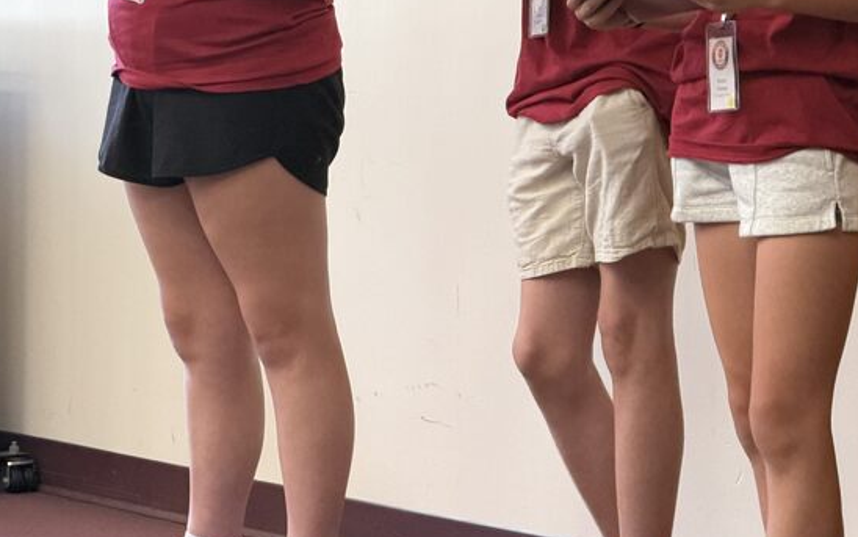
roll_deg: +0.4
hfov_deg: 10.5
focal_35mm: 198
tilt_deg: -0.9
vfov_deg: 6.6
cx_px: 747
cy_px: 8
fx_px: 4632
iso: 500
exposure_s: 1/60
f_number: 2.8
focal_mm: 16.89
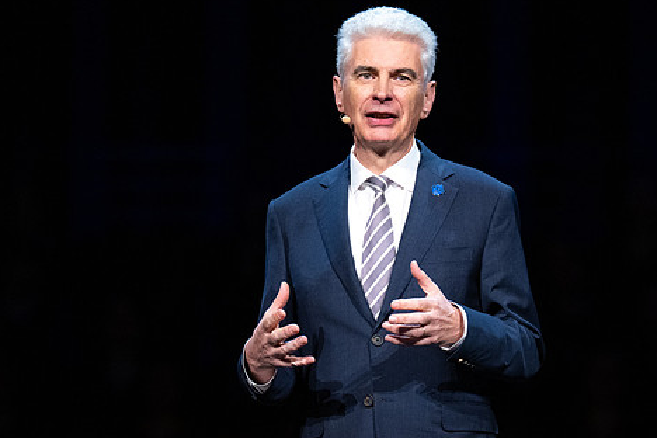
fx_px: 7391
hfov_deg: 5.1
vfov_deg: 3.4
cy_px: 361
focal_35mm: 405
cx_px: 394
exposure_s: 1/250
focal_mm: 200
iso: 1600
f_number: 3.2
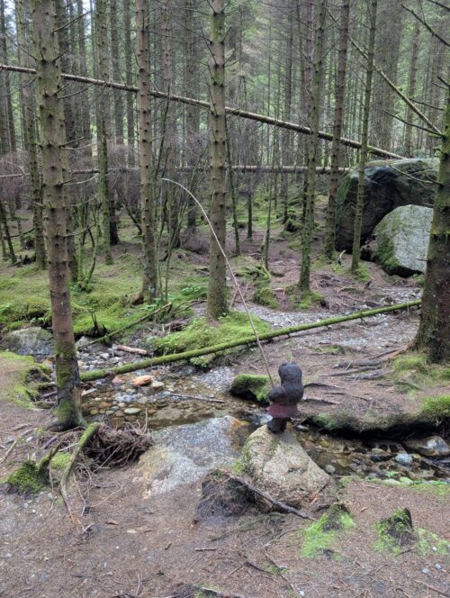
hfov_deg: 56.9
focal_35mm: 24
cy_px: 299
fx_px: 415
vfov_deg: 71.5
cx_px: 225
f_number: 1.68
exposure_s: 1/78.4
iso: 91
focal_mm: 6.9
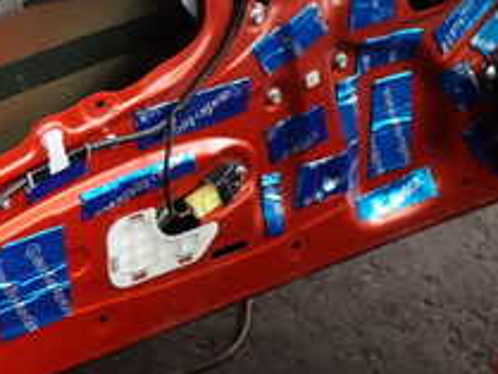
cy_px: 19
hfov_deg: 22.0
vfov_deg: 16.9
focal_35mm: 86
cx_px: 14
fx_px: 1238
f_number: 2.3
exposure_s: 1/60
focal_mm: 5.4
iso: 100
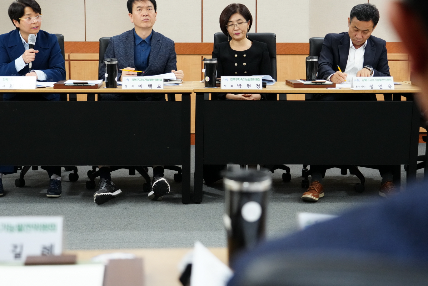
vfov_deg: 20.3
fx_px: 796
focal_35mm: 67
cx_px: 203
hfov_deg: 30.1
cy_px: 113
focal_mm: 51
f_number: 4
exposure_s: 1/200
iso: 3200
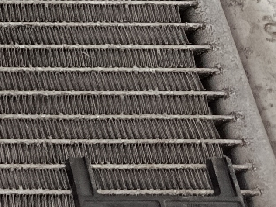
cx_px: -474
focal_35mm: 152
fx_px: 1212
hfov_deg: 10.4
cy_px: -132
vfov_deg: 9.4
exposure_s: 1/50
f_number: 1.7
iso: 599
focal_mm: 5.24
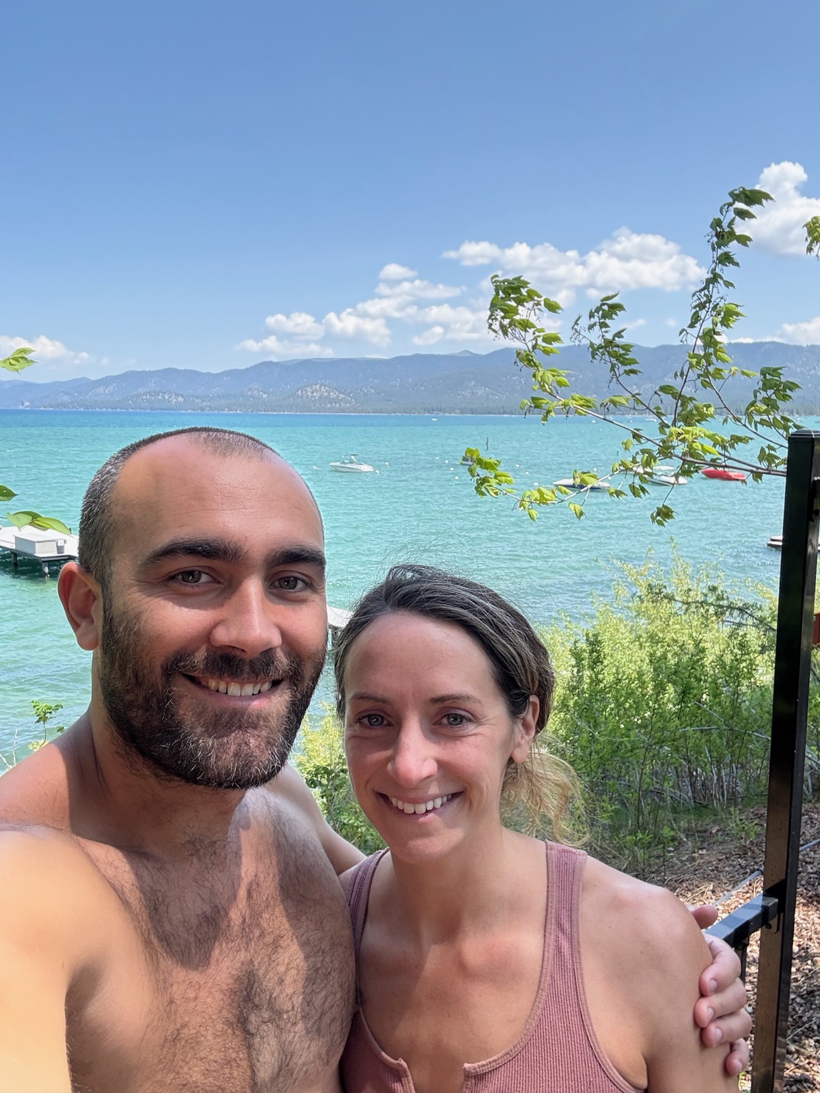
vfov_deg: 60.0
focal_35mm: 30
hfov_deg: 46.8
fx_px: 948
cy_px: 546
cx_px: 410
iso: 40
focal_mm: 2.69
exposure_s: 1/520
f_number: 1.9
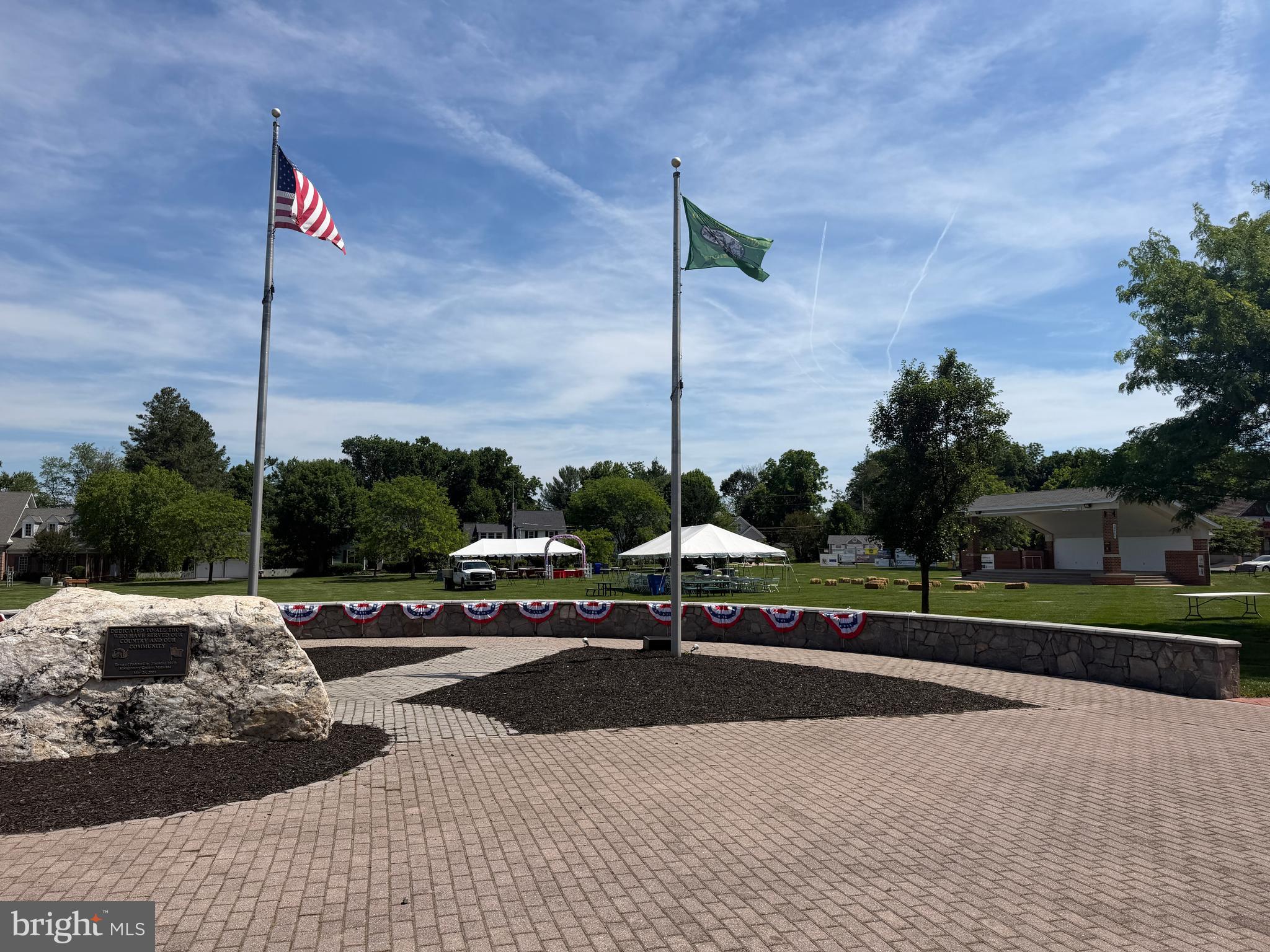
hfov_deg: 71.6
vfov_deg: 56.8
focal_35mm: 24
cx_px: 635
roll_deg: +0.9
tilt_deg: +4.8
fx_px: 881
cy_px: 476
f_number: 1.78
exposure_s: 1/8130
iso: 80
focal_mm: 6.76
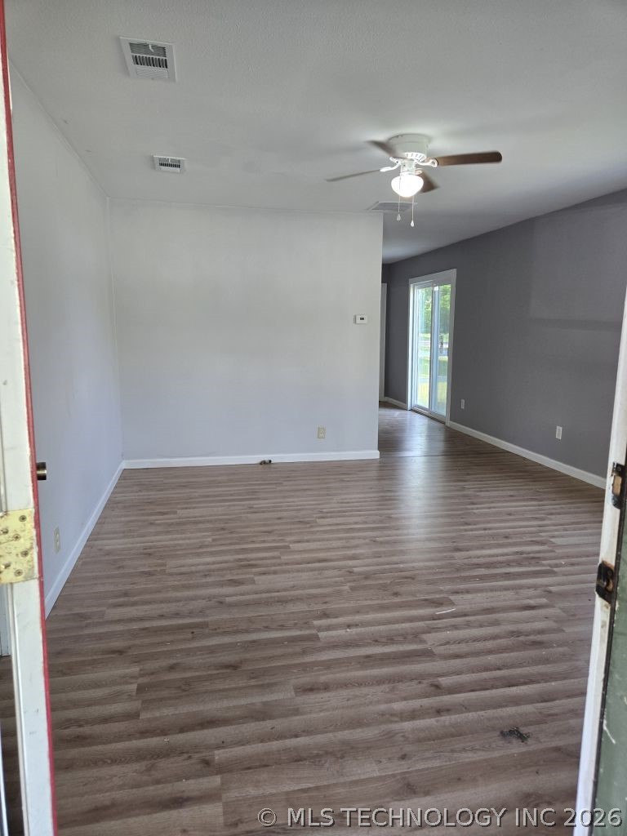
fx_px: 555
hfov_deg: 58.9
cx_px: 314
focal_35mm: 23
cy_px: 418
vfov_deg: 73.9
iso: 125
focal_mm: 5.4
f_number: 1.8
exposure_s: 1/120
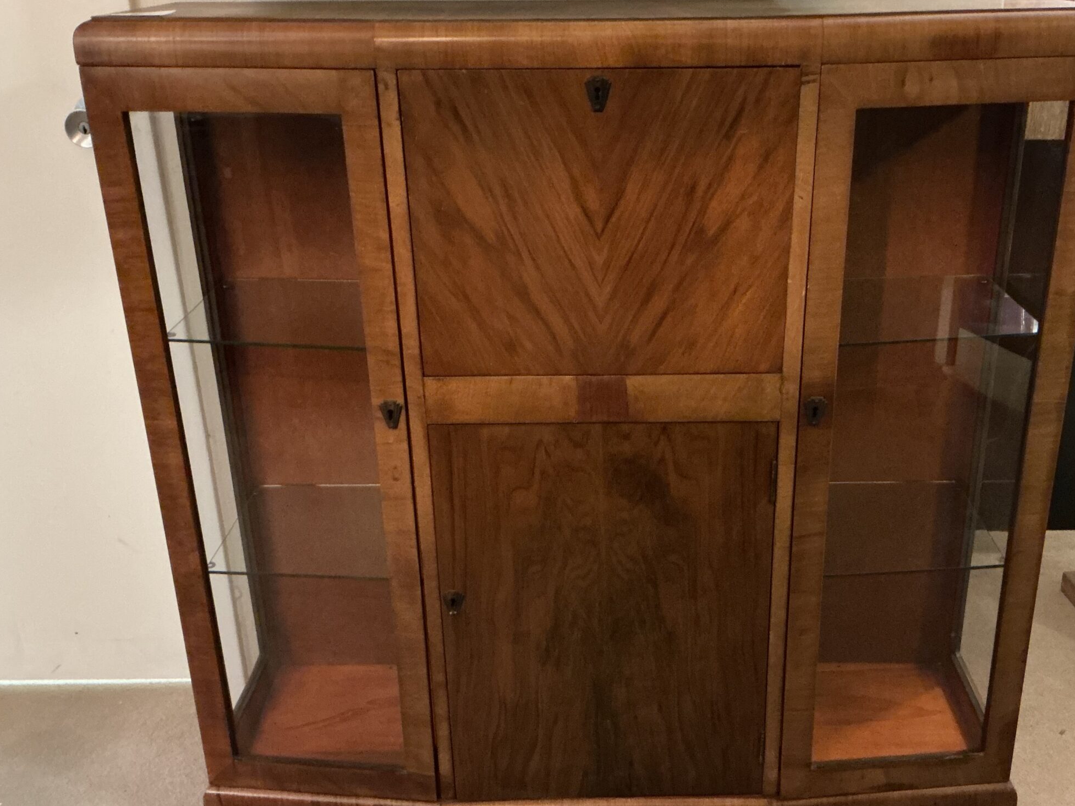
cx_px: 611
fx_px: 1180
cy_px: 449
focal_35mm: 38
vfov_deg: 37.7
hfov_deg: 48.8
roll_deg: +1.0
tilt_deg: -23.7
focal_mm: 3
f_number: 1.8
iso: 500
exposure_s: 1/24
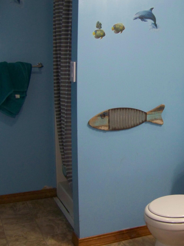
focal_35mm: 52
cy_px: 121
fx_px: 369
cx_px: 158
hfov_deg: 27.2
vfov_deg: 36.8
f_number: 2.8
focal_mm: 5.85
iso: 200
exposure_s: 1/30
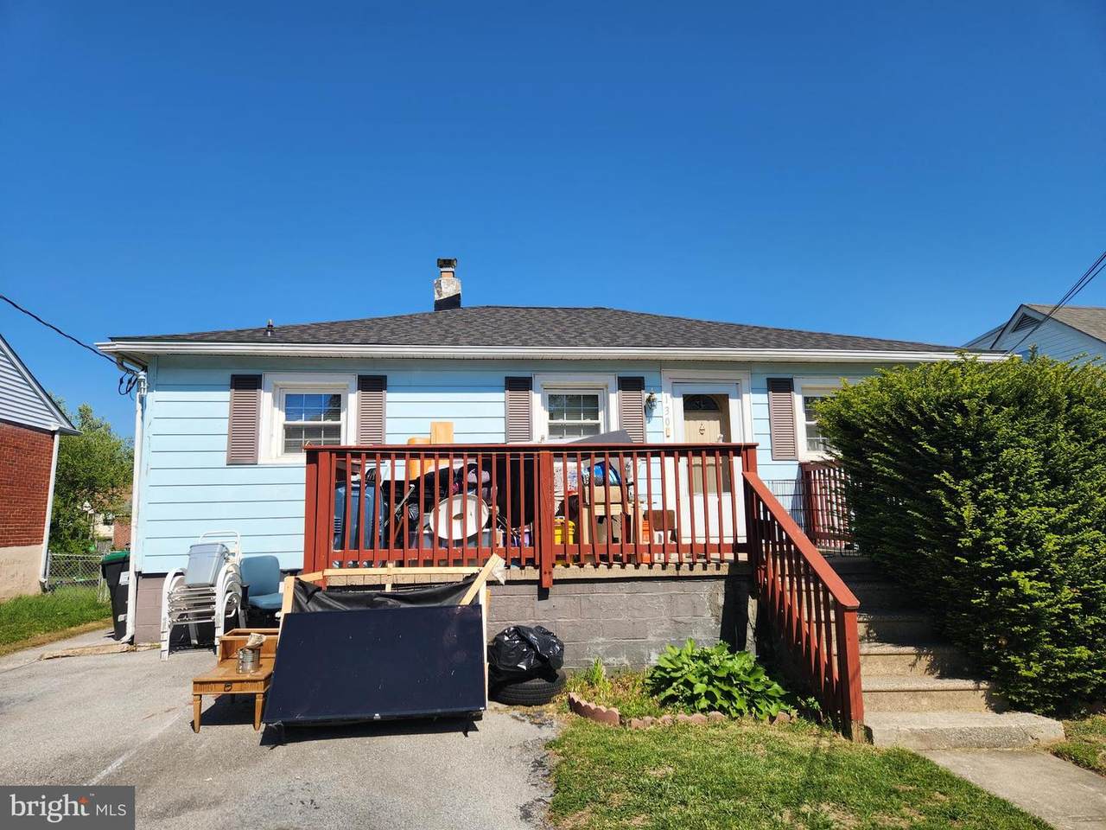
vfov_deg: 58.9
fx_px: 735
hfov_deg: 73.9
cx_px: 553
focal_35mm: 23
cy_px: 415
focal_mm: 5.4
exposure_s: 1/2271
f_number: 1.8
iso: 20
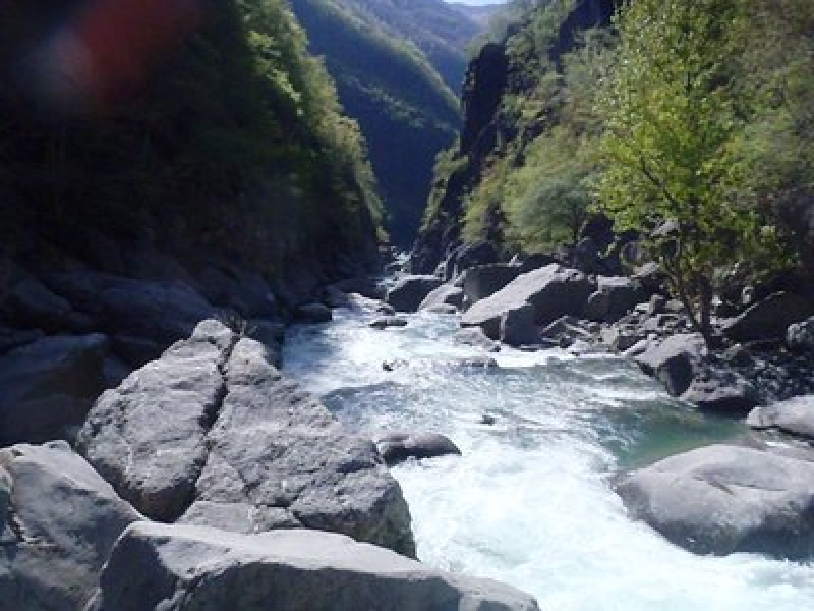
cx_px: 407
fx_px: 658
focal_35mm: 28
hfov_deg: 63.4
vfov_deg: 49.7
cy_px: 306
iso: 800
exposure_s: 1/640
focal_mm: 5
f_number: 10
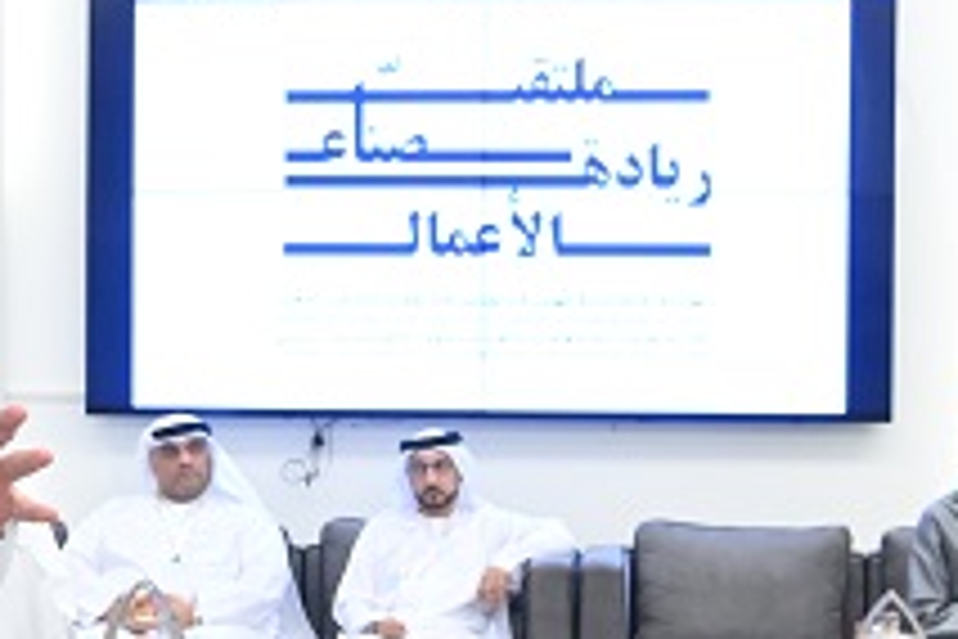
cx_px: 139
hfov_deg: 12.6
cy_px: 423
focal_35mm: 162
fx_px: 4311
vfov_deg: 8.5
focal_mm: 48
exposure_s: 1/125
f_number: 8
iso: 8000
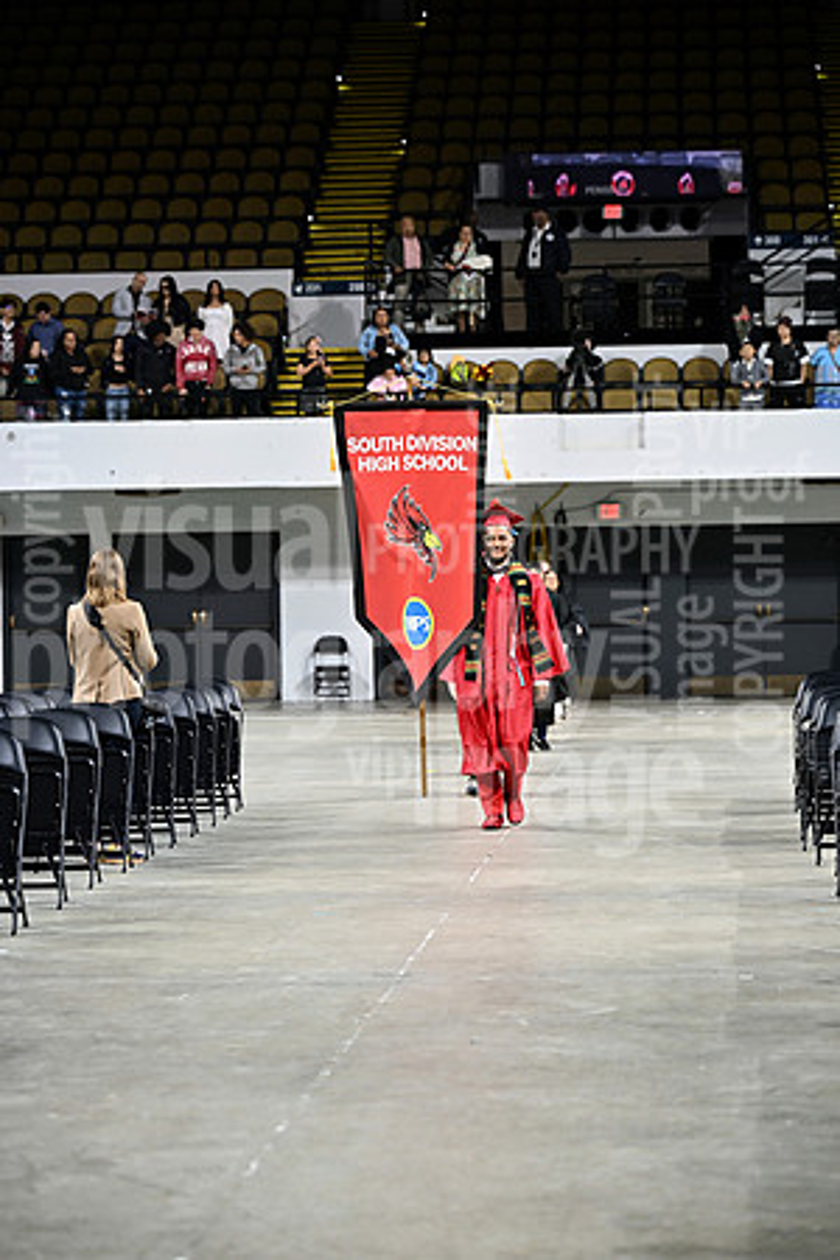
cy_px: 630
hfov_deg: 12.5
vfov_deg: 18.6
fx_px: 3850
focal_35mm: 110
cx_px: 420
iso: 1250
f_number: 3.5
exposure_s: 1/200
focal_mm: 110
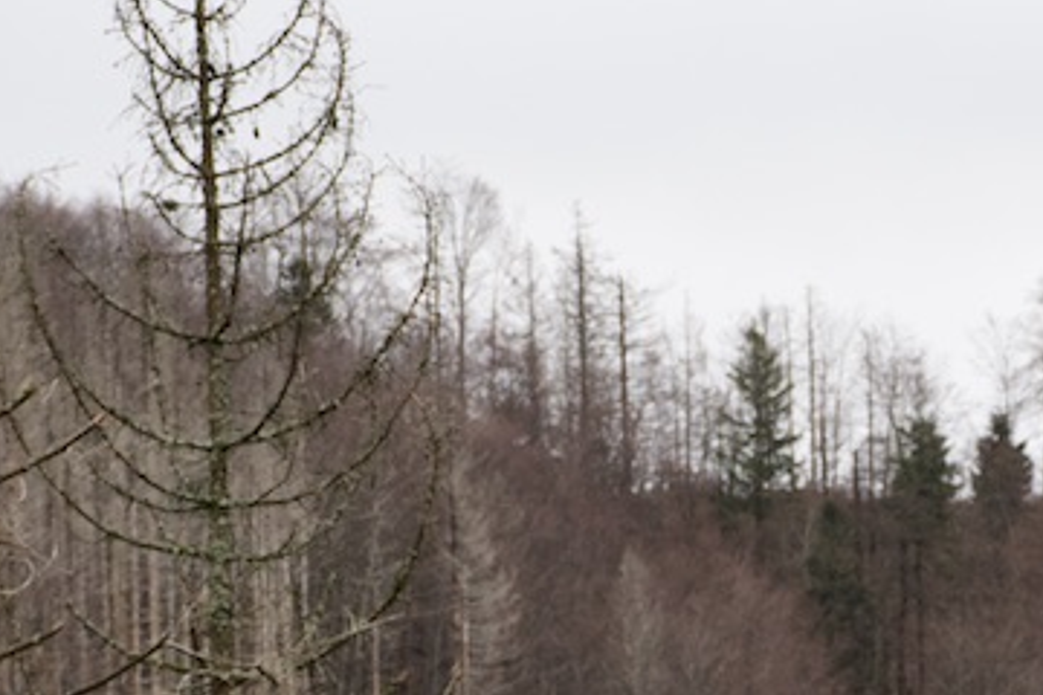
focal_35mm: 375
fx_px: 10854
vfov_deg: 3.7
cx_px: 858
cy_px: 822
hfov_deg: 5.5
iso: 800
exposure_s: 1/160
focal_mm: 75
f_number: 8
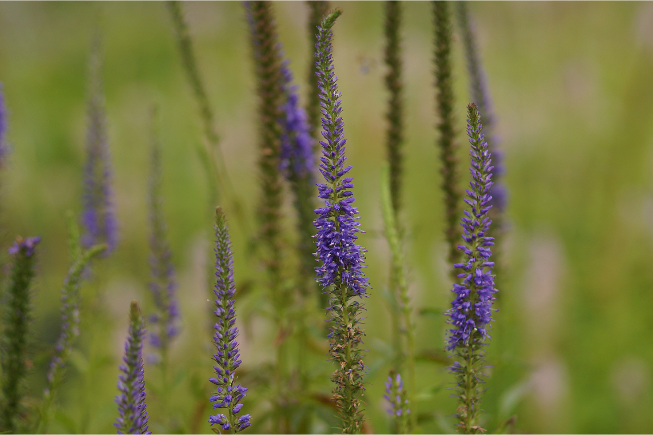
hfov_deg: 13.7
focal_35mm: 150
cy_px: 218
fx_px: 2721
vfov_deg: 9.1
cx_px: 326
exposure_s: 1/160
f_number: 2.8
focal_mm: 100
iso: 100
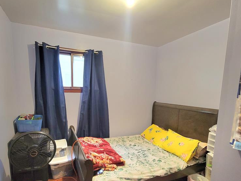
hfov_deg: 87.5
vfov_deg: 70.7
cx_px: 110
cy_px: 110
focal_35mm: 18
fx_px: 125
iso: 320
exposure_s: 1/30
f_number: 2.2
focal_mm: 2.2
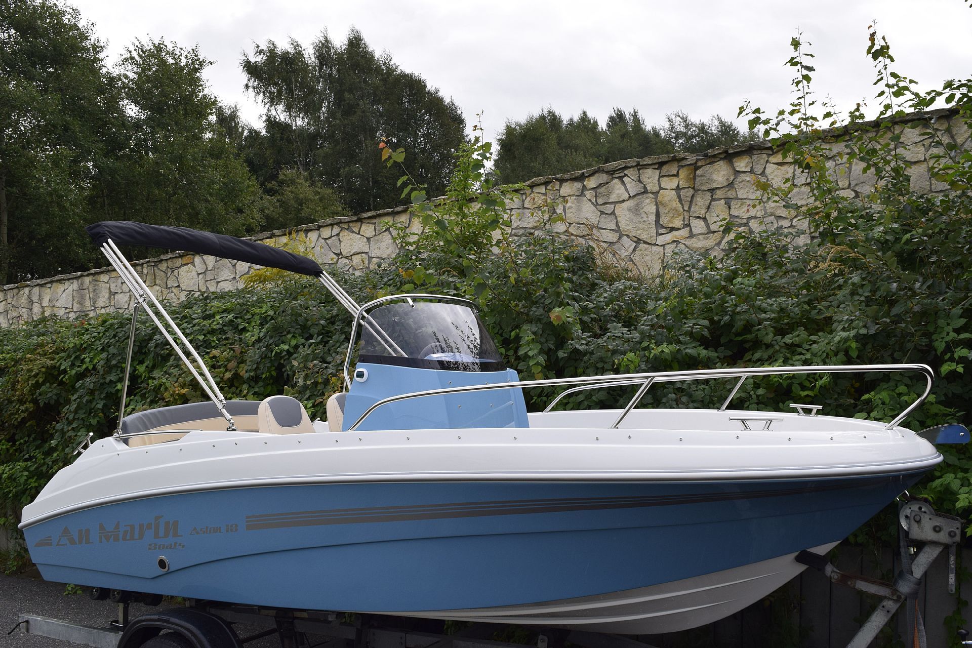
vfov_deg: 43.6
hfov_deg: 61.9
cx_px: 486
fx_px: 810
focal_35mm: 30
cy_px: 324
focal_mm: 20
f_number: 10
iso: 400
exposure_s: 1/320
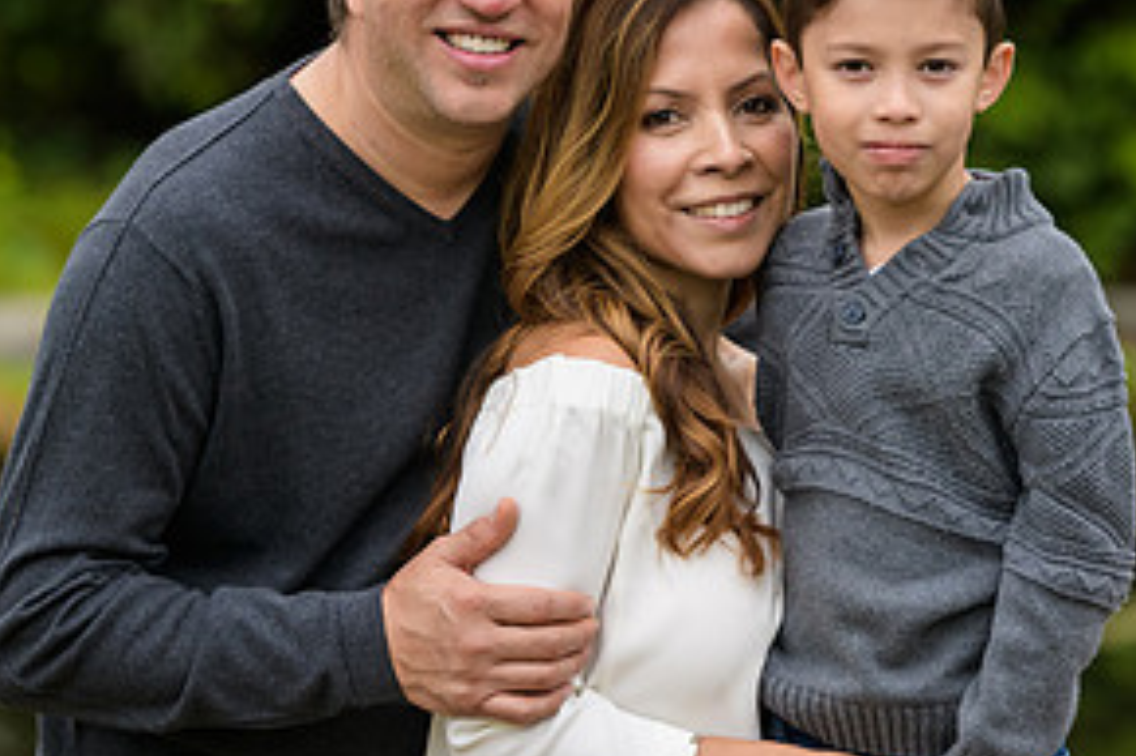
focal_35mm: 250
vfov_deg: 5.5
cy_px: 347
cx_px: 752
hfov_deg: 8.2
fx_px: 7884
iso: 400
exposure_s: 1/400
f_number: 4
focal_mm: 125
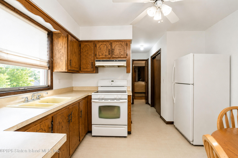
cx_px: 119
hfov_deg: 100.4
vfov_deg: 77.3
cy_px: 79
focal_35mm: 15
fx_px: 99
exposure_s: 1/60
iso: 2000
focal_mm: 10
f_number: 7.1
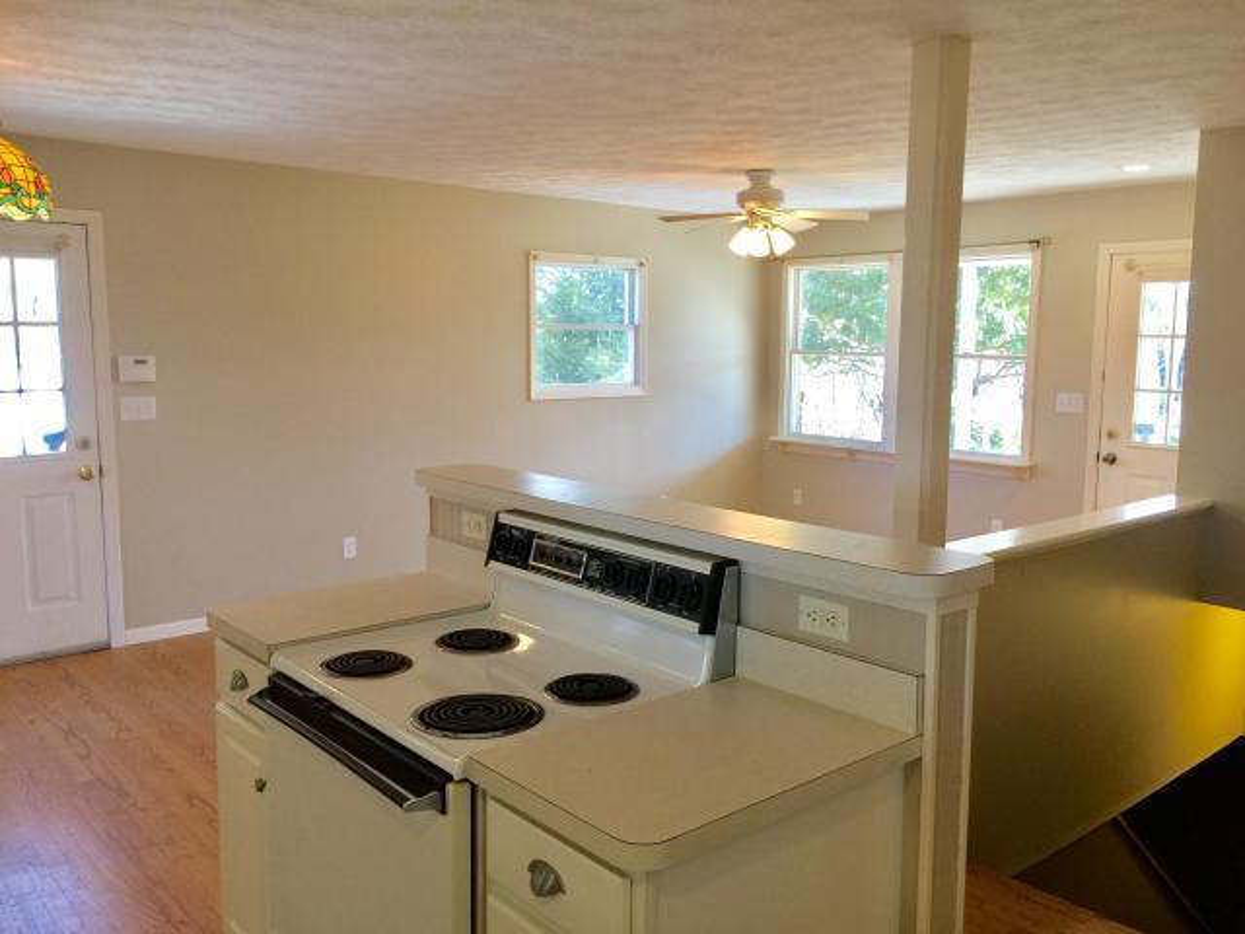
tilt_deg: -7.5
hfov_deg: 61.7
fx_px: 1043
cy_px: 467
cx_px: 622
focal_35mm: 29
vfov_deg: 48.2
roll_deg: -0.4
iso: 32
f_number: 2.2
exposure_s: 1/30
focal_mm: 4.15
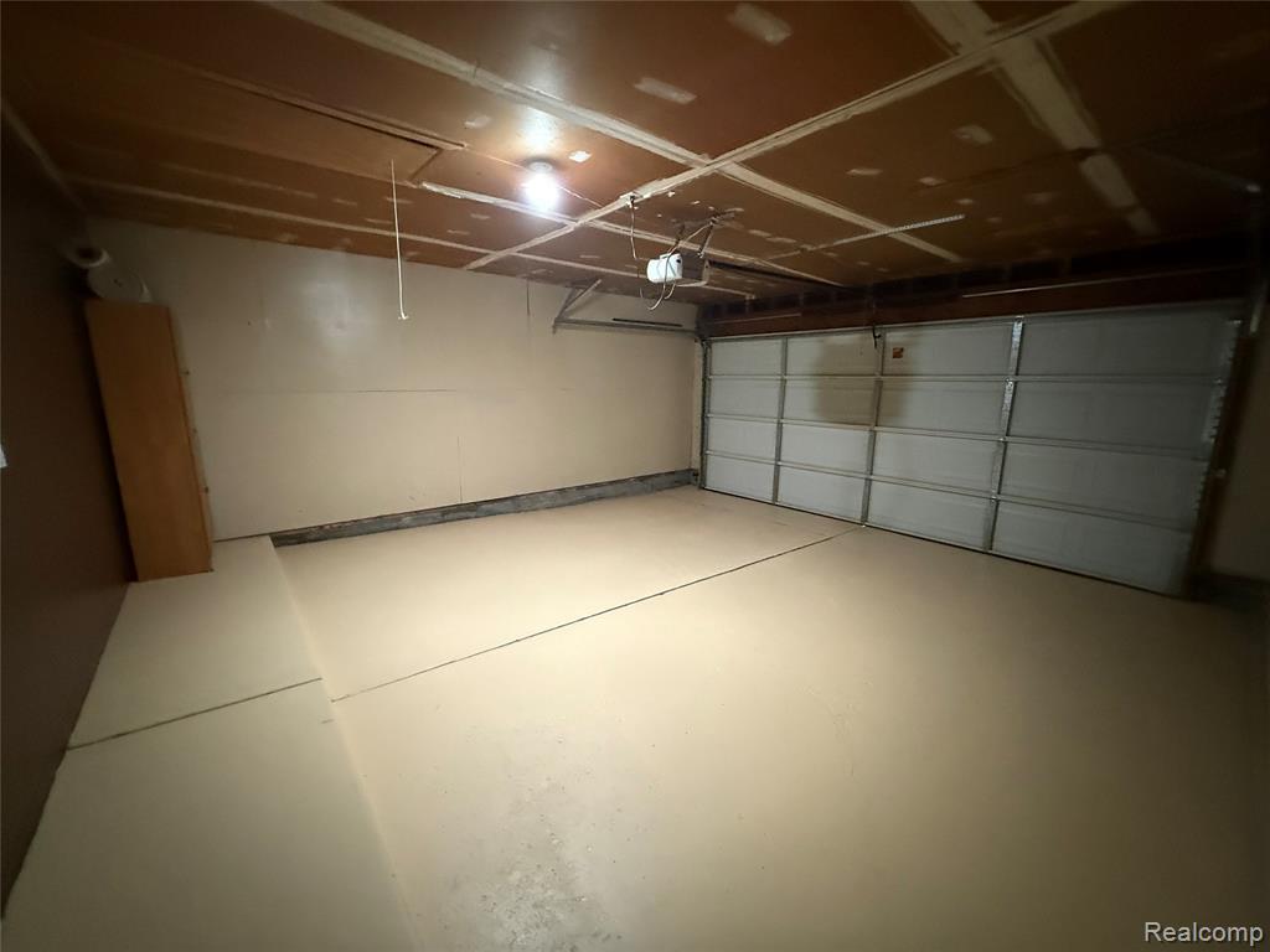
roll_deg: -1.5
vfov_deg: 85.7
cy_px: 476
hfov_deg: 102.1
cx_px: 635
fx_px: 514
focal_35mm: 14
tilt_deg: -10.4
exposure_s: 1/40
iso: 1000
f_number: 2.2
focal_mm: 2.22
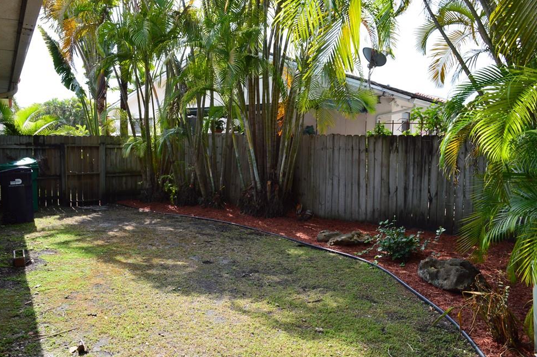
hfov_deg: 61.8
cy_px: 177
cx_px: 240
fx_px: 447
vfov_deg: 43.5
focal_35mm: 30
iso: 400
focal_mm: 18
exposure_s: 1/200
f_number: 10
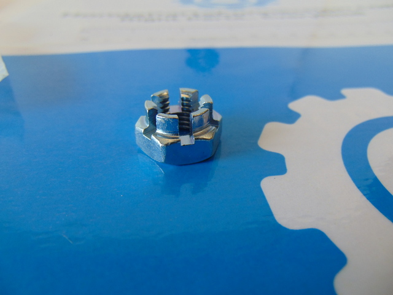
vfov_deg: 54.9
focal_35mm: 25
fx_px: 284
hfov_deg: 69.4
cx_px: 196
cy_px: 148
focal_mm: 4.5
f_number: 3
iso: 80
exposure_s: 1/160
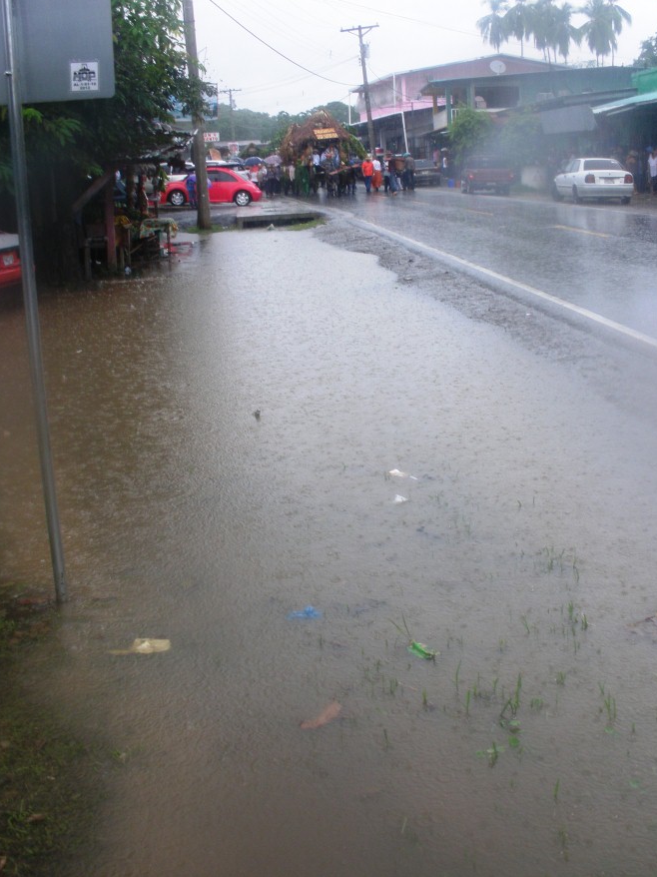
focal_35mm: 42
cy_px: 479
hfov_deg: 34.3
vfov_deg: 44.8
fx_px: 1063
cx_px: 332
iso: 64
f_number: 3.5
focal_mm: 6.3
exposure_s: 1/80
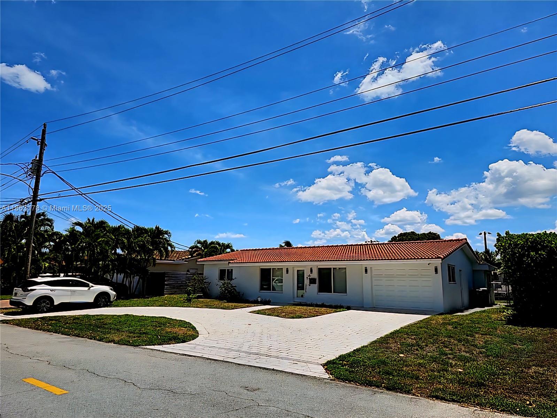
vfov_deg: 58.9
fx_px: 370
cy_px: 209
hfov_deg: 73.9
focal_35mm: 23
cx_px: 278
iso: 10
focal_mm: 6.3
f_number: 1.7
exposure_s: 1/2000
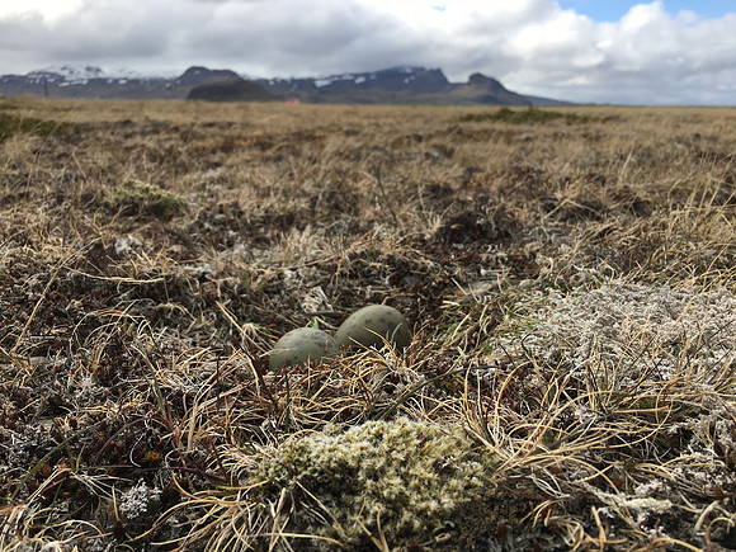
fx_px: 617
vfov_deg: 48.2
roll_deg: -0.3
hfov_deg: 61.7
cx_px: 368
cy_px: 276
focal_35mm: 29
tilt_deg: -13.6
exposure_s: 1/1040
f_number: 2.2
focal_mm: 4.15
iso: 25
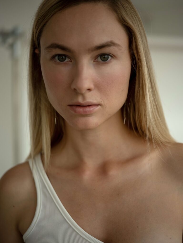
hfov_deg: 29.1
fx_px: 352
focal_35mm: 50
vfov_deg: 38.2
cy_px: 122
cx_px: 92
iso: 250
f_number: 2.8
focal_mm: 63
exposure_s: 1/500
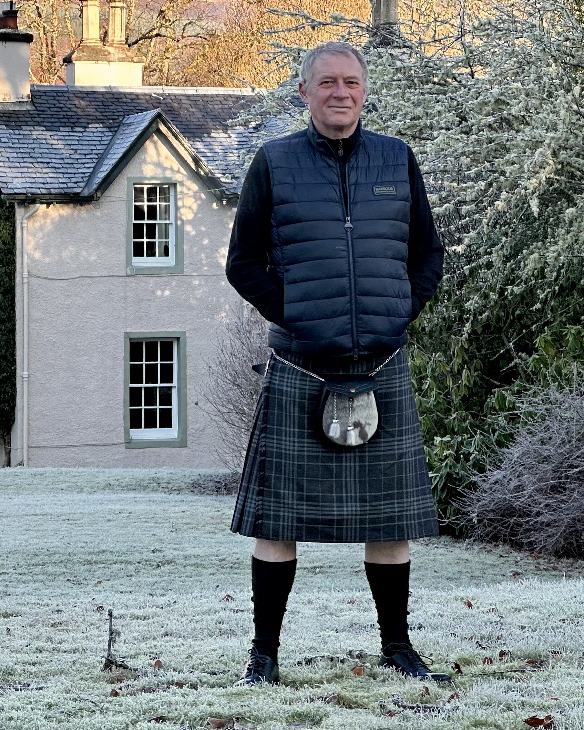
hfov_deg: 10.7
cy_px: 321
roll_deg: +0.3
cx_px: -6
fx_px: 3090
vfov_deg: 13.5
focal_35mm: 143
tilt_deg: -1.7
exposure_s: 1/114
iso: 32
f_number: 2.8
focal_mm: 9
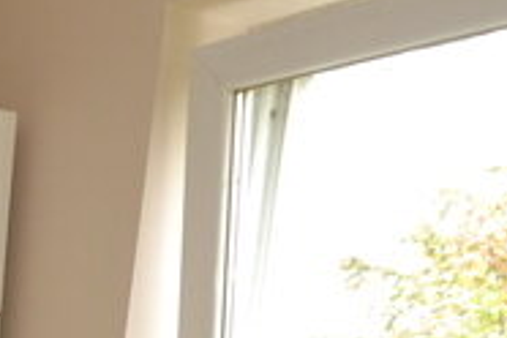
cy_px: 668
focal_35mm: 93
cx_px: -436
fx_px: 1310
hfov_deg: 17.3
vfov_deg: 12.9
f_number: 4.5
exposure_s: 1/80
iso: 400
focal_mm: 10
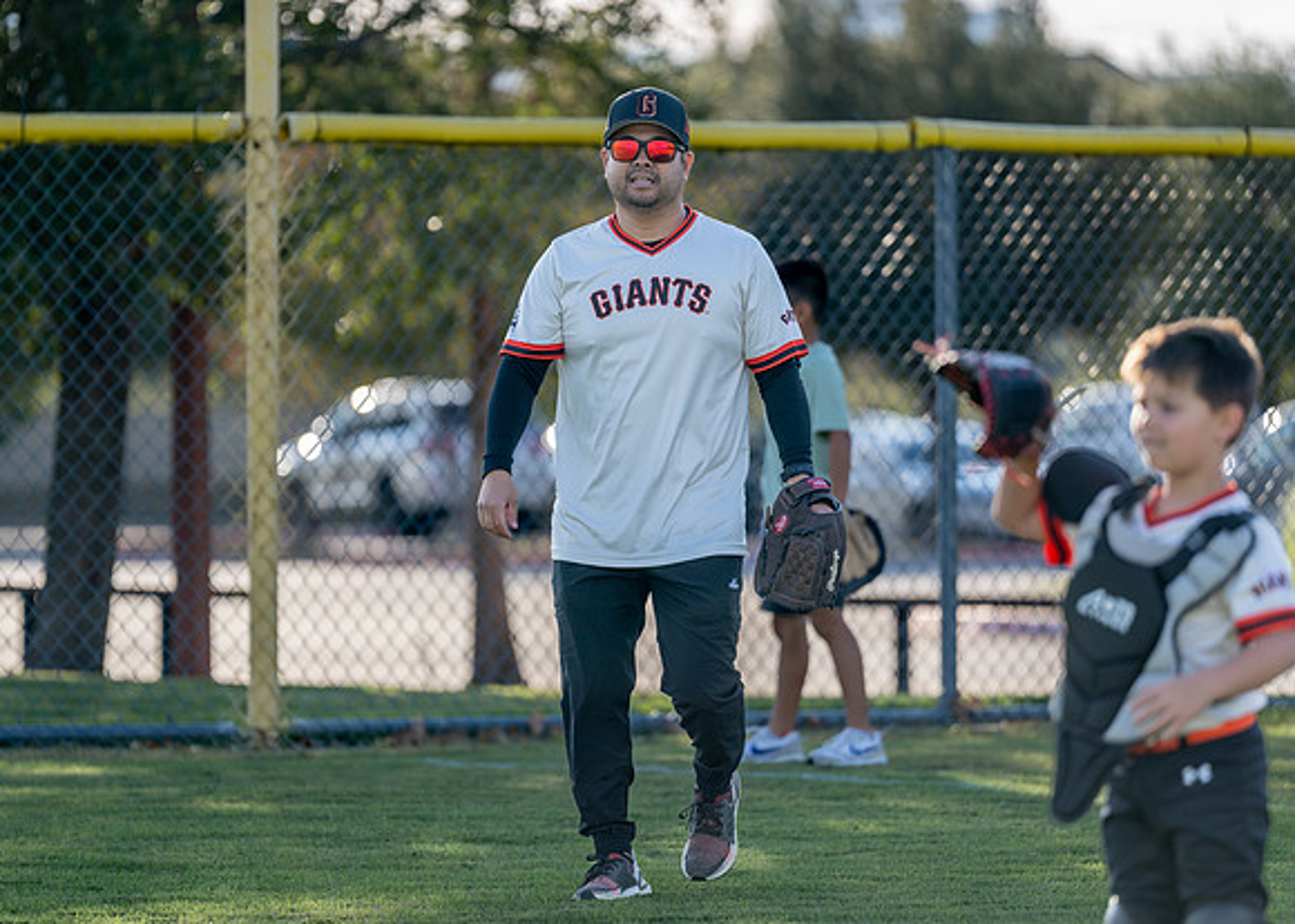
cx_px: 626
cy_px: 444
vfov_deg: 6.4
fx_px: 8289
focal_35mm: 225
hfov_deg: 8.9
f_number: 2.8
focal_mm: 200
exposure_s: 1/800
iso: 100
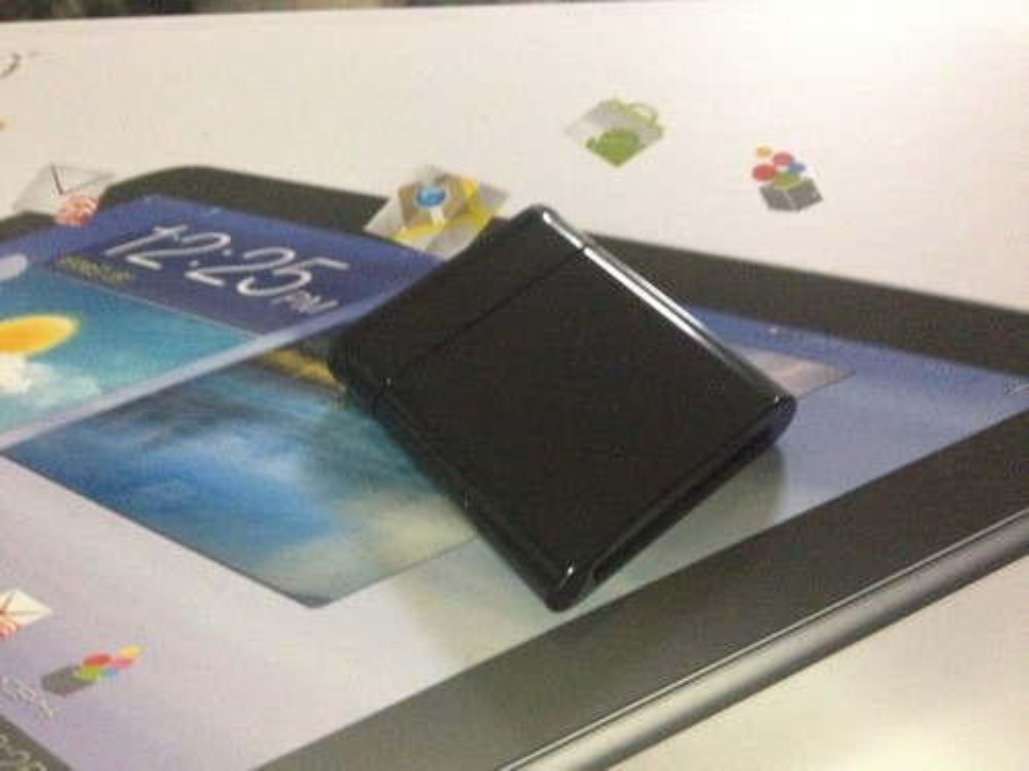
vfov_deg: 40.7
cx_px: 514
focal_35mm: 35
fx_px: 1040
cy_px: 386
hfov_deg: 52.6
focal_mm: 4.28
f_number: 2.4
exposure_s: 1/17
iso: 800
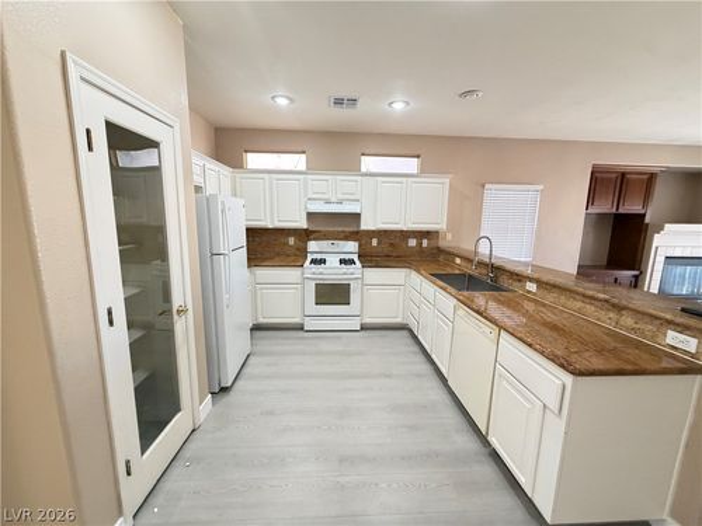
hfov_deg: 102.1
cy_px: 263
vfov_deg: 85.7
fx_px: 284
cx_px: 351
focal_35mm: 14
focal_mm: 2.22
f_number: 2.2
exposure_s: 1/60
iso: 500
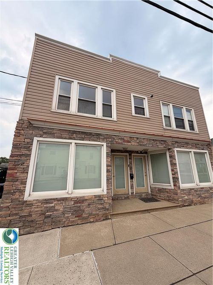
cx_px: 106
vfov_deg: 102.1
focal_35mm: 14
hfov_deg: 85.7
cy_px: 142
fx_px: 115
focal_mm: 2.22
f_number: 2.2
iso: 50
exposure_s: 1/289
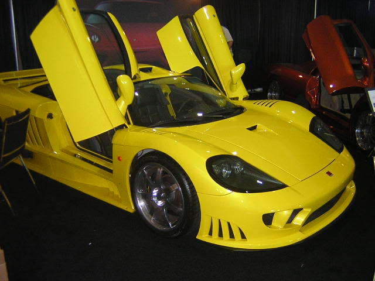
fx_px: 390
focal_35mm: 36
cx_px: 188
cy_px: 140
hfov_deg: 51.4
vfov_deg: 39.7
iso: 310
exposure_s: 1/60.1
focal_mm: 4.7
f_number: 2.6
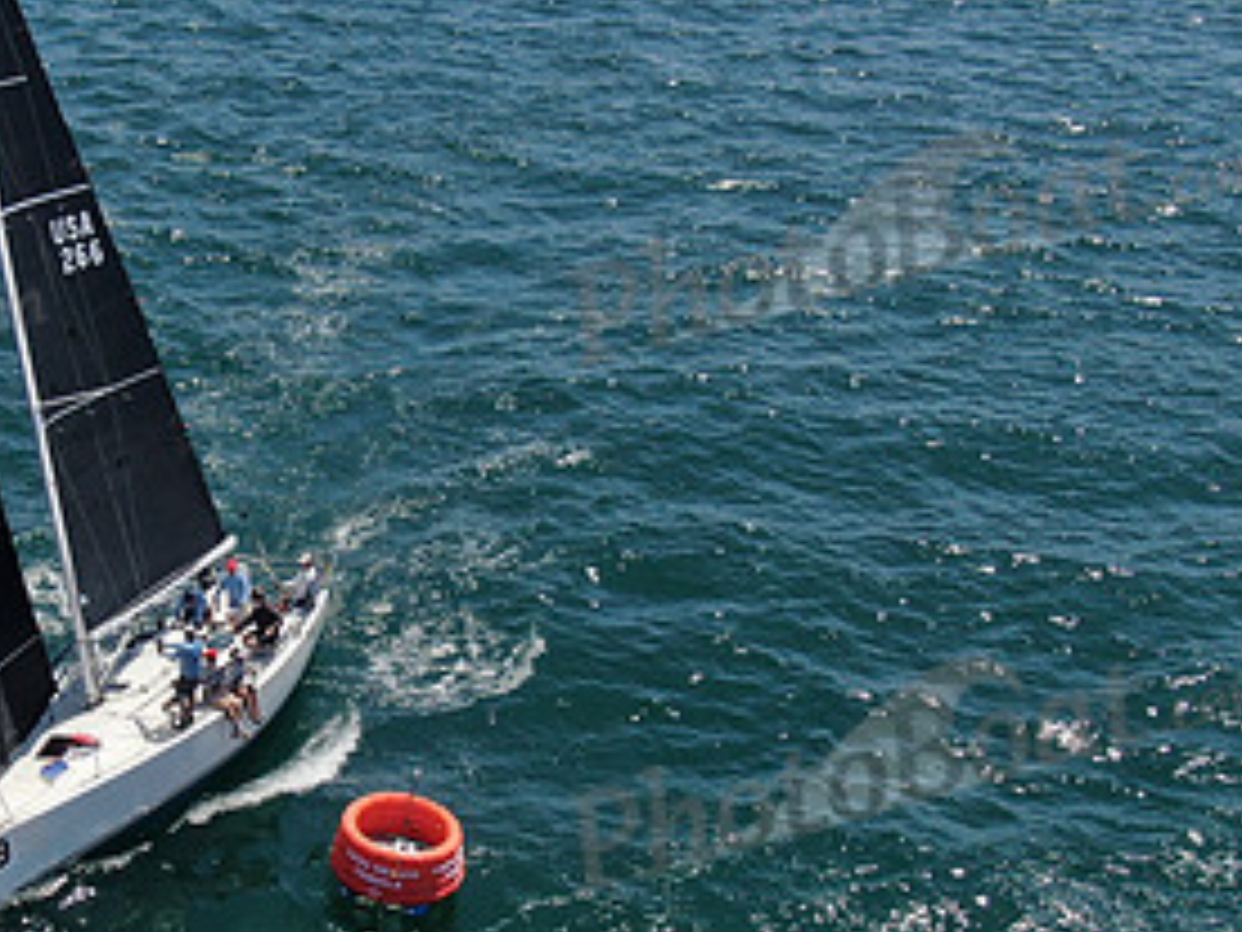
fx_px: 2189
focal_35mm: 61
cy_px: 570
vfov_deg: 24.0
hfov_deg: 31.1
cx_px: 310
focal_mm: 5
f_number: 3
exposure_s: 1/1250
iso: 100
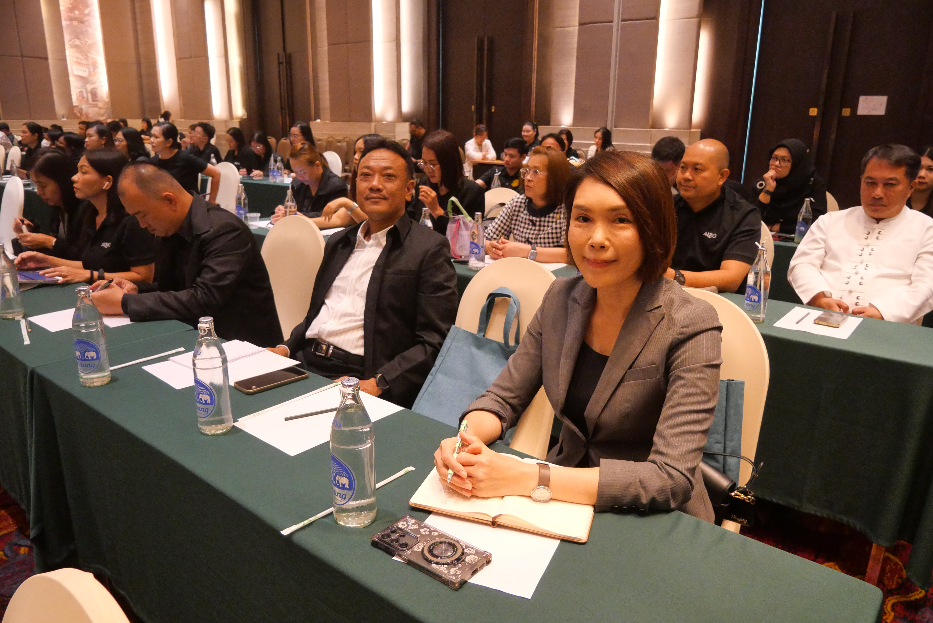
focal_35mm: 24
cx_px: 466
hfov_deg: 73.7
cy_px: 312
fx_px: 622
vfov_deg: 53.2
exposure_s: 1/125
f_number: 3.5
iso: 3200
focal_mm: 12
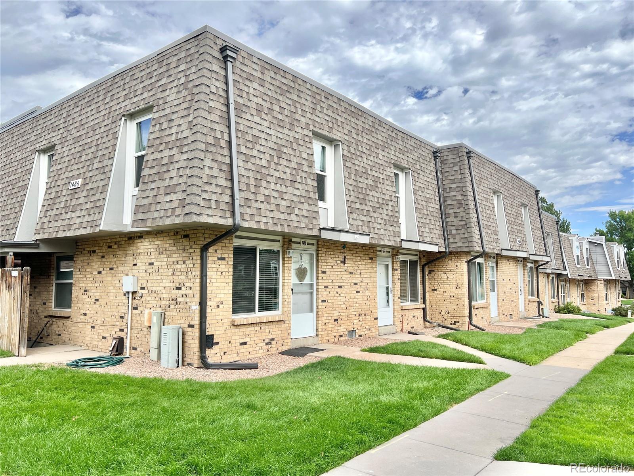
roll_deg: -0.1
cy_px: 238
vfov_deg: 53.1
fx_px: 476
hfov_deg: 67.3
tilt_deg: +5.3
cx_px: 317
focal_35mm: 26
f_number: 1.5
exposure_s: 1/2632
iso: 50
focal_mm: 5.7
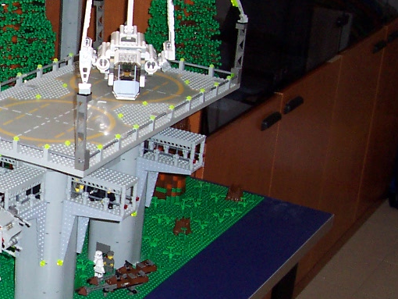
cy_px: 208
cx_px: -55
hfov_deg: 21.2
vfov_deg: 16.9
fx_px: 1001
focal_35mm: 87
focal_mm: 5.6
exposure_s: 1/60
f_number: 2.8
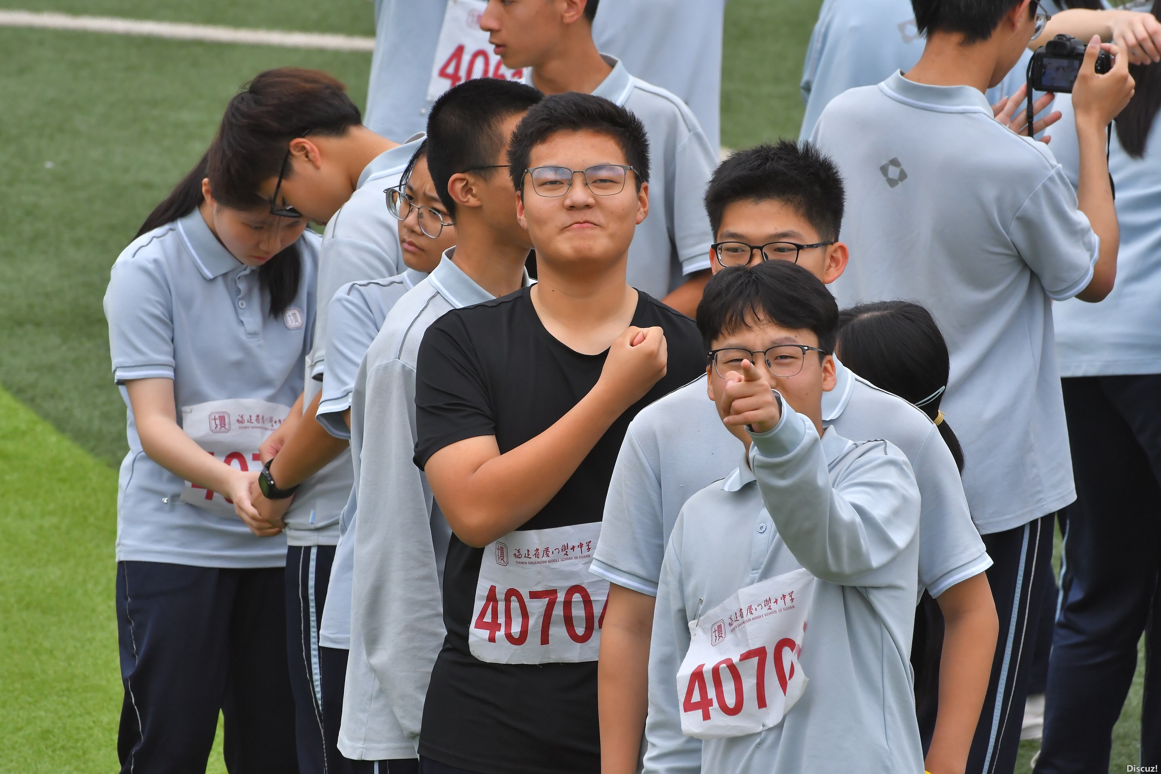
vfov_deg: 2.3
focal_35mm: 600
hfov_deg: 3.4
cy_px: 387
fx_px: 19349
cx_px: 580
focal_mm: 400
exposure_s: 1/640
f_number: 13
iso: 1000
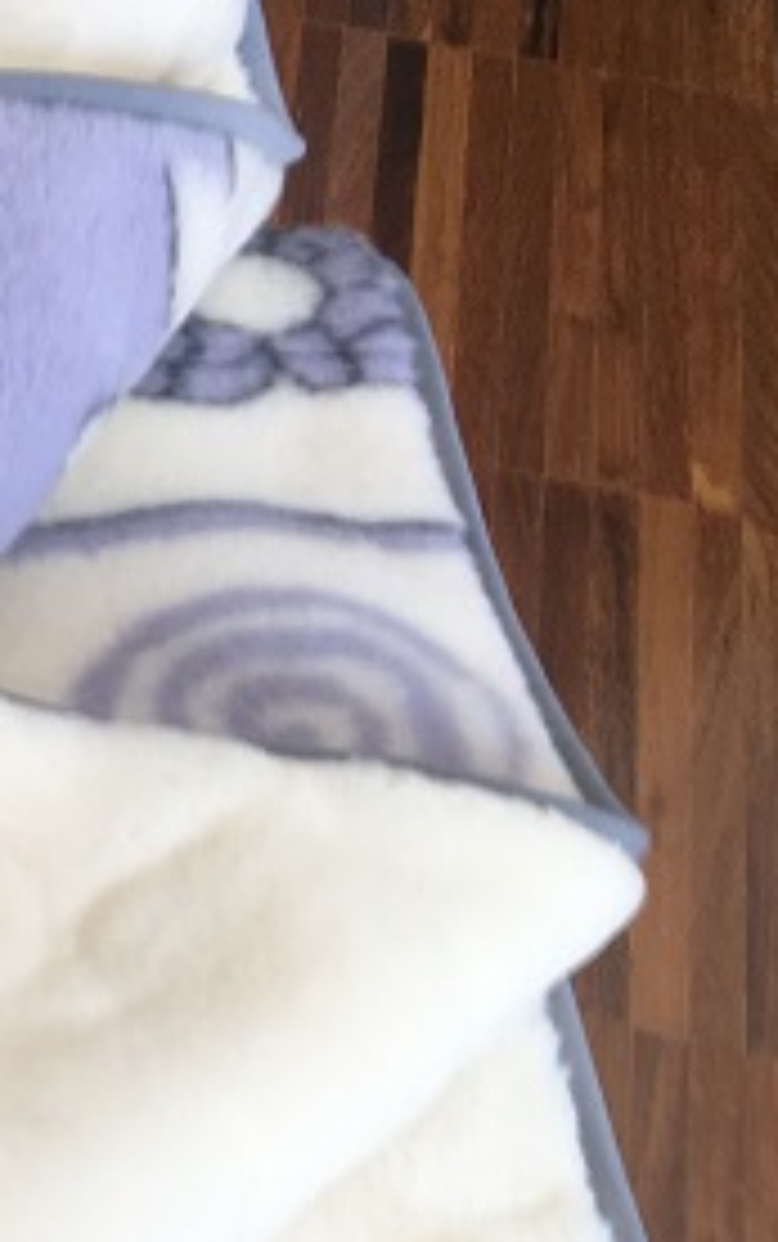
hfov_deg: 12.2
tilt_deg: -55.1
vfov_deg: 22.6
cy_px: 1174
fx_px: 3013
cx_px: -980
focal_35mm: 89
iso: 25
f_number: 2.2
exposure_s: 1/50
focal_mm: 4.15
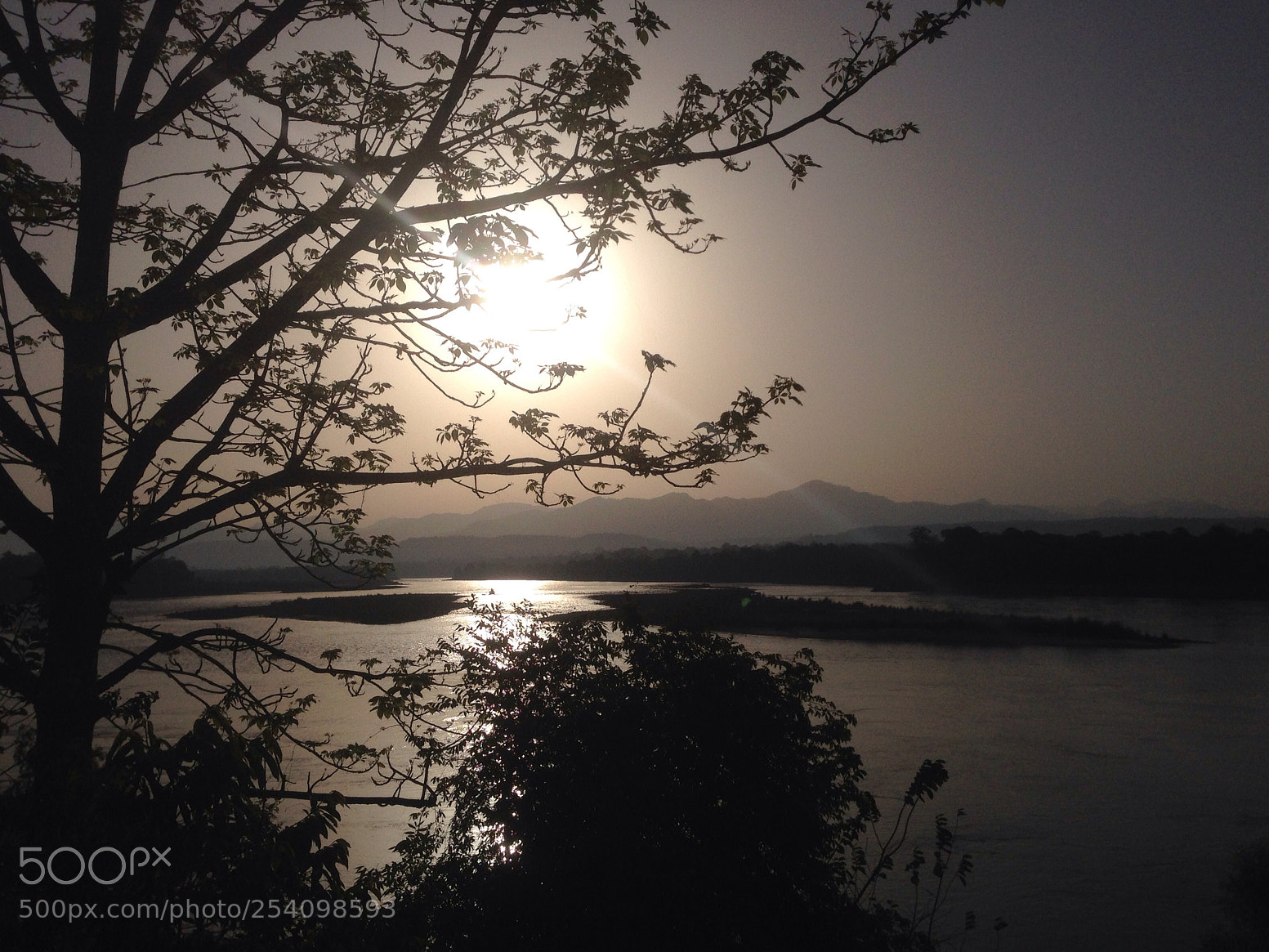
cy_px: 483
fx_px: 1247
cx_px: 622
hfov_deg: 54.0
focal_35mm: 34
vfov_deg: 41.8
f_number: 2.4
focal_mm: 4.12
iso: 64
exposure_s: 1/27778
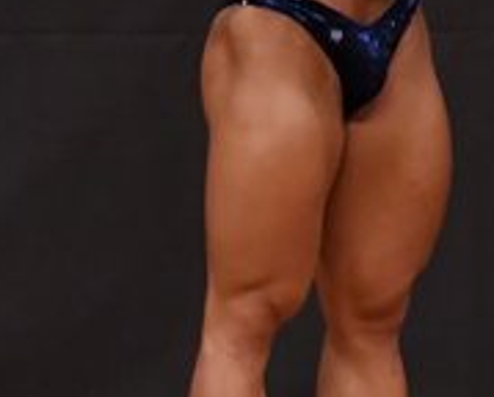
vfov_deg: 1.4
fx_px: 16030
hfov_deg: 1.8
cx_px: 391
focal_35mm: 1094
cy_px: 102
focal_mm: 180
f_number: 5.6
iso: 4000
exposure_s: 1/400
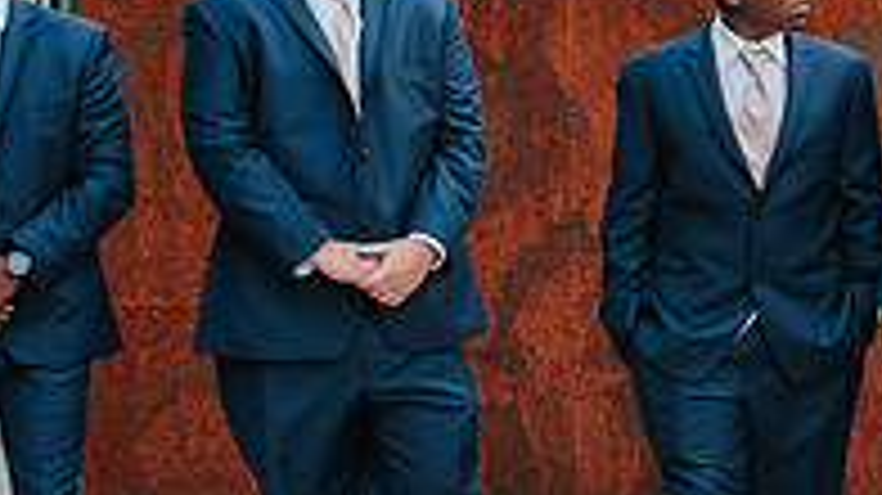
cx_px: 1018
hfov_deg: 15.7
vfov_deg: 9.2
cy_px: 204
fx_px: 3085
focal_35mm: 132
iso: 400
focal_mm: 35
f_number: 4
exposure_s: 1/800
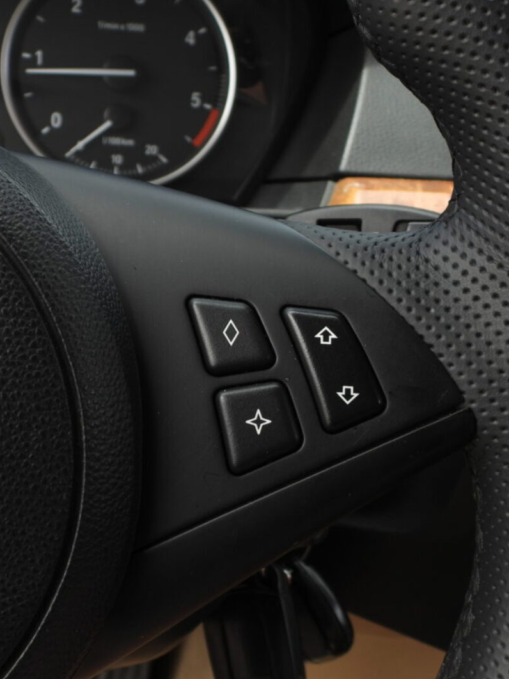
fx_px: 1000
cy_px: 340
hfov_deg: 28.5
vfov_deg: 37.5
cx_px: 202
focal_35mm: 51
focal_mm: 6.8
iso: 100
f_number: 3.2
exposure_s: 1/320
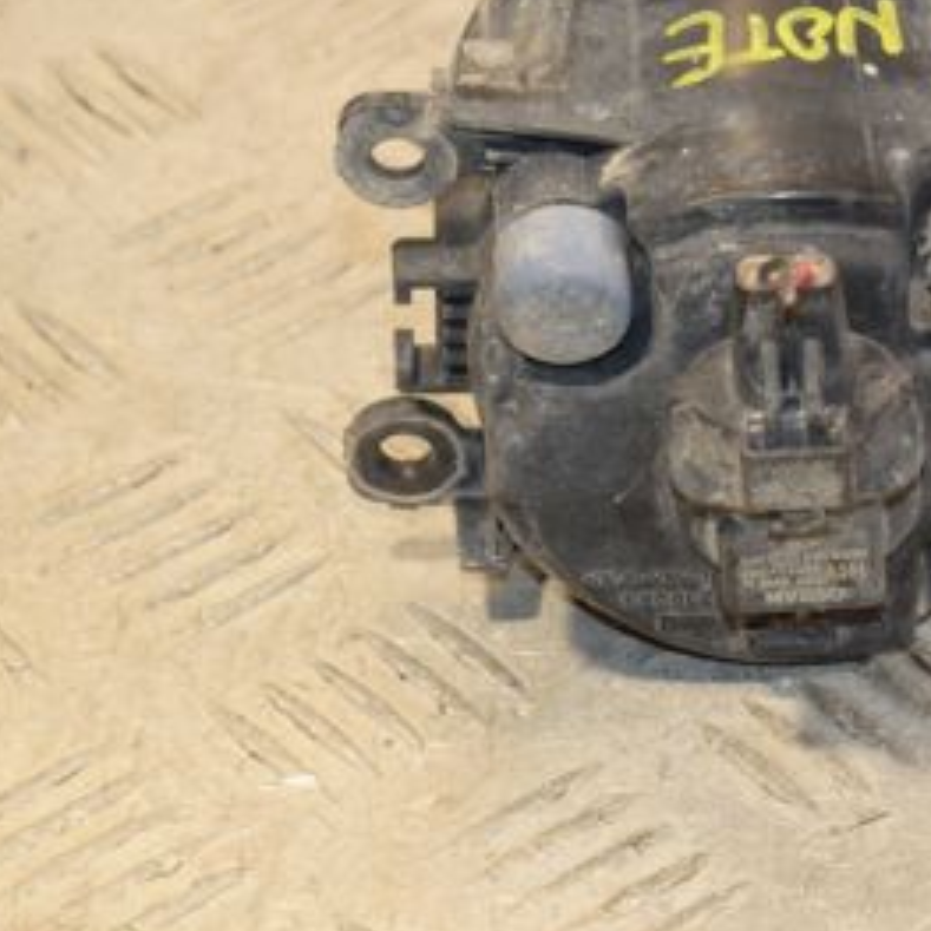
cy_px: 393
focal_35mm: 248
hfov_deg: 7.0
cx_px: 938
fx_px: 7546
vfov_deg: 7.1
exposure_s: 1/200
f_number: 7.1
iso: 800
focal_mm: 80
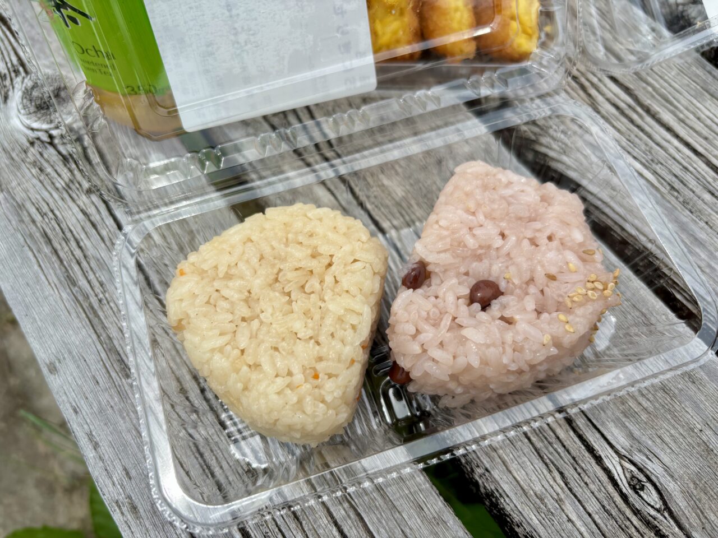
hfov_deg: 67.3
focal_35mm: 26
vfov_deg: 53.1
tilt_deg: -65.4
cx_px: 359
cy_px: 269
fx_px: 539
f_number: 1.6
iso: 50
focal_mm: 5.96
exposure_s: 1/4255
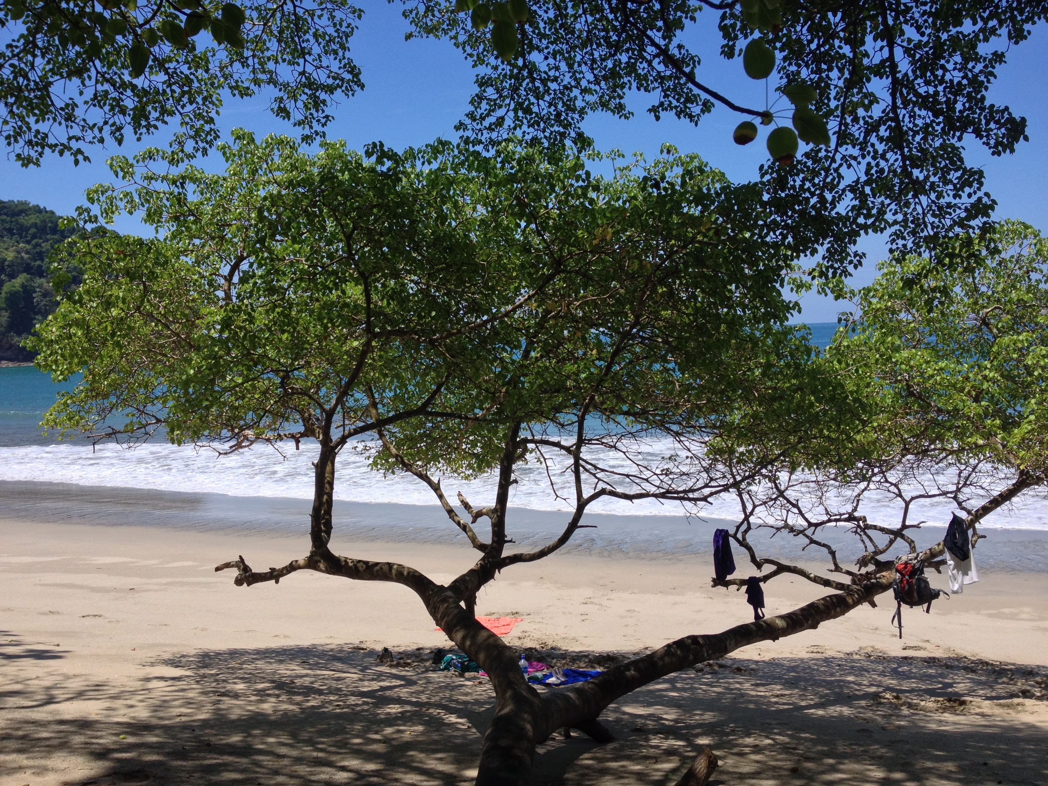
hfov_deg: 52.6
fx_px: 1060
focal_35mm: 35
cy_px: 393
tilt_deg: -6.3
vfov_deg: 40.7
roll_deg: +2.6
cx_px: 524
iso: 50
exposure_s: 1/1534
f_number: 2.4
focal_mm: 4.28
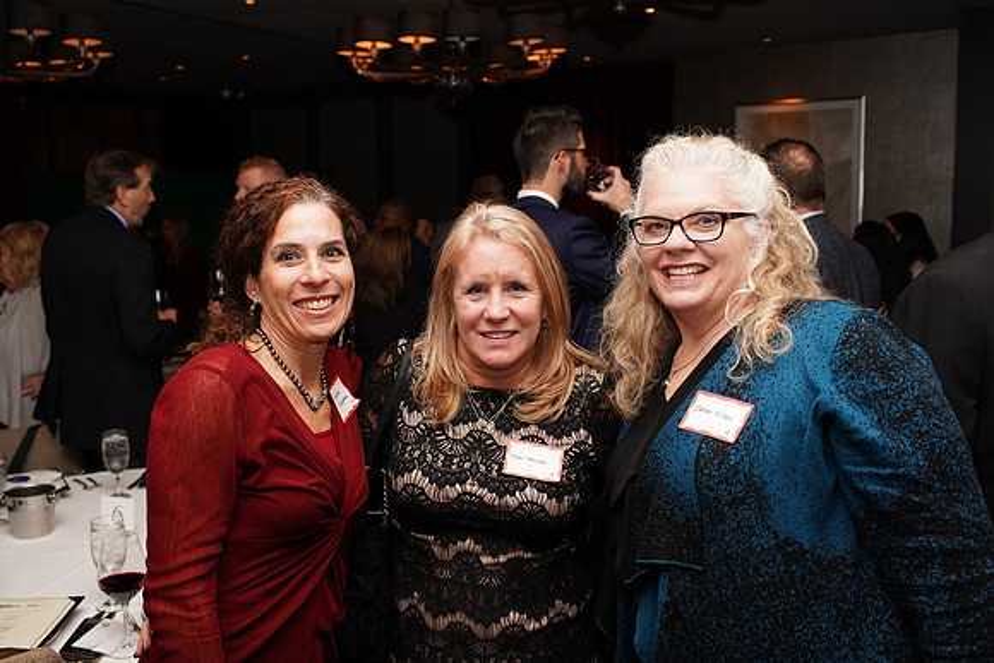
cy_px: 332
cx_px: 497
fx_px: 967
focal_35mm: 35
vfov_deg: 37.9
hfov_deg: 54.4
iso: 1000
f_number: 5
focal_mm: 35
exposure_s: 1/100
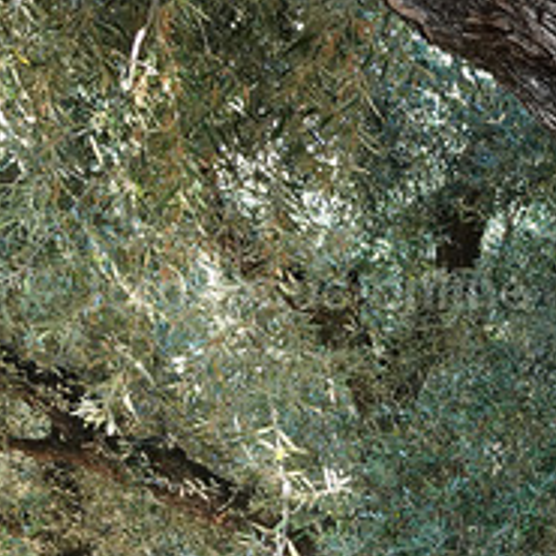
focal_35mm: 160
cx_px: 1536
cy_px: 885
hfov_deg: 9.2
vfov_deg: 10.5
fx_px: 2908
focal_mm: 12.33
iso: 100
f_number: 2.8
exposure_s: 1/40
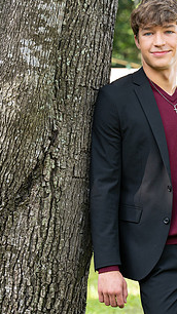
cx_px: 133
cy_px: 138
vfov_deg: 8.2
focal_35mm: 262
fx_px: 2187
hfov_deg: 4.6
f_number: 8
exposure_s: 1/100
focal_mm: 170
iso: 400
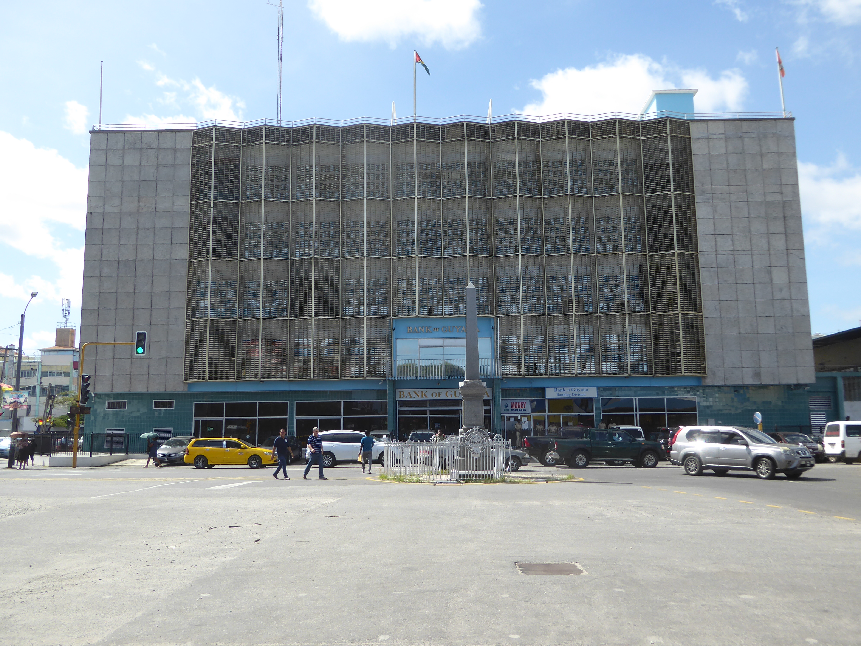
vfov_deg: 44.2
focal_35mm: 32
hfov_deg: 56.8
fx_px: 796
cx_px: 430
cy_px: 323
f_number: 3.5
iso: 80
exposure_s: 1/640
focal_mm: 5.4
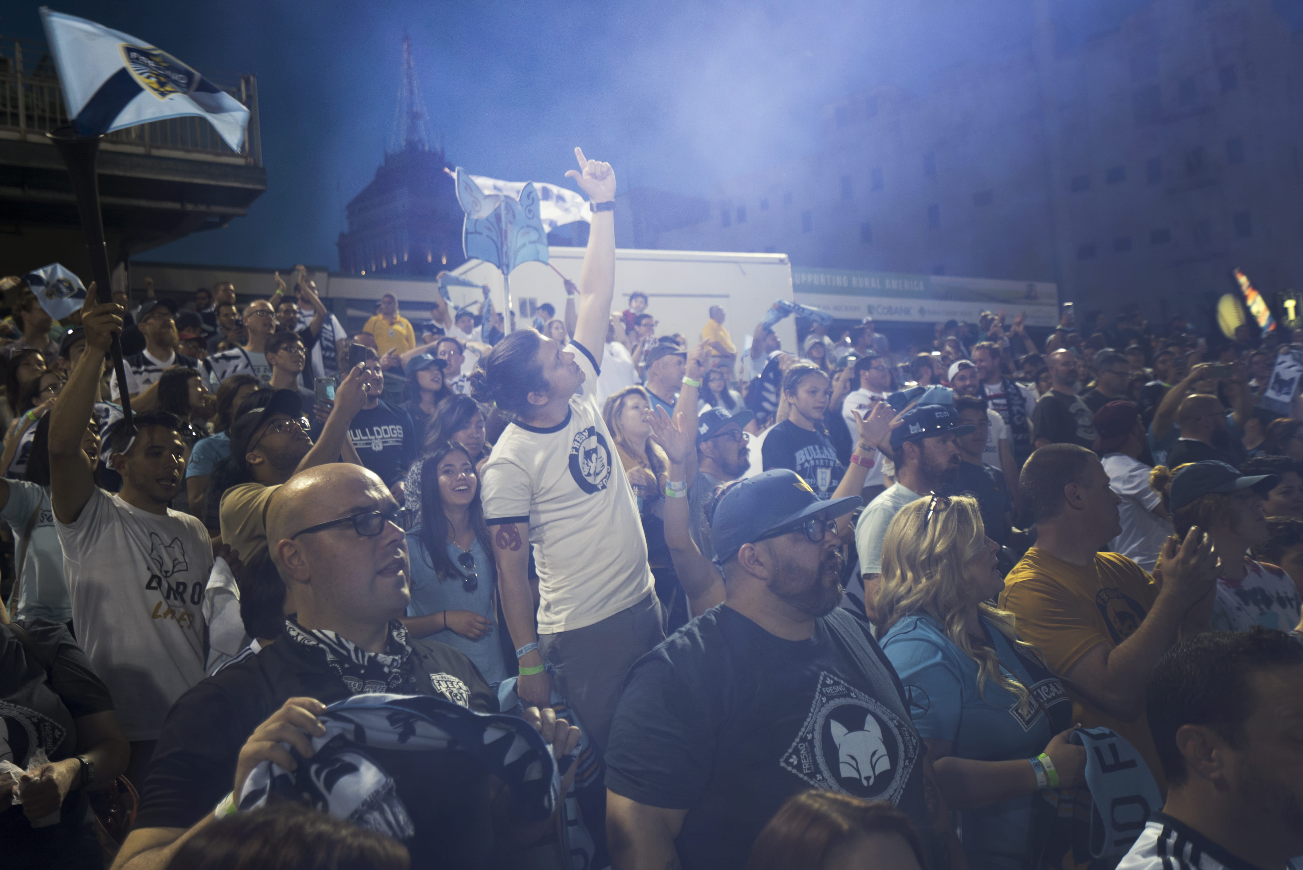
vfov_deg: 37.9
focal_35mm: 35
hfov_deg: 54.4
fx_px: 1267
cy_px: 435
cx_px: 652
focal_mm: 35
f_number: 4
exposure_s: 1/160
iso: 1000
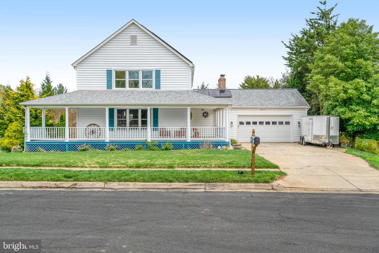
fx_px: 337
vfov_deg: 41.1
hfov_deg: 58.7
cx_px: 190
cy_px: 126
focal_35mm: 32
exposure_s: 1/2000
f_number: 8
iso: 1250
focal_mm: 32
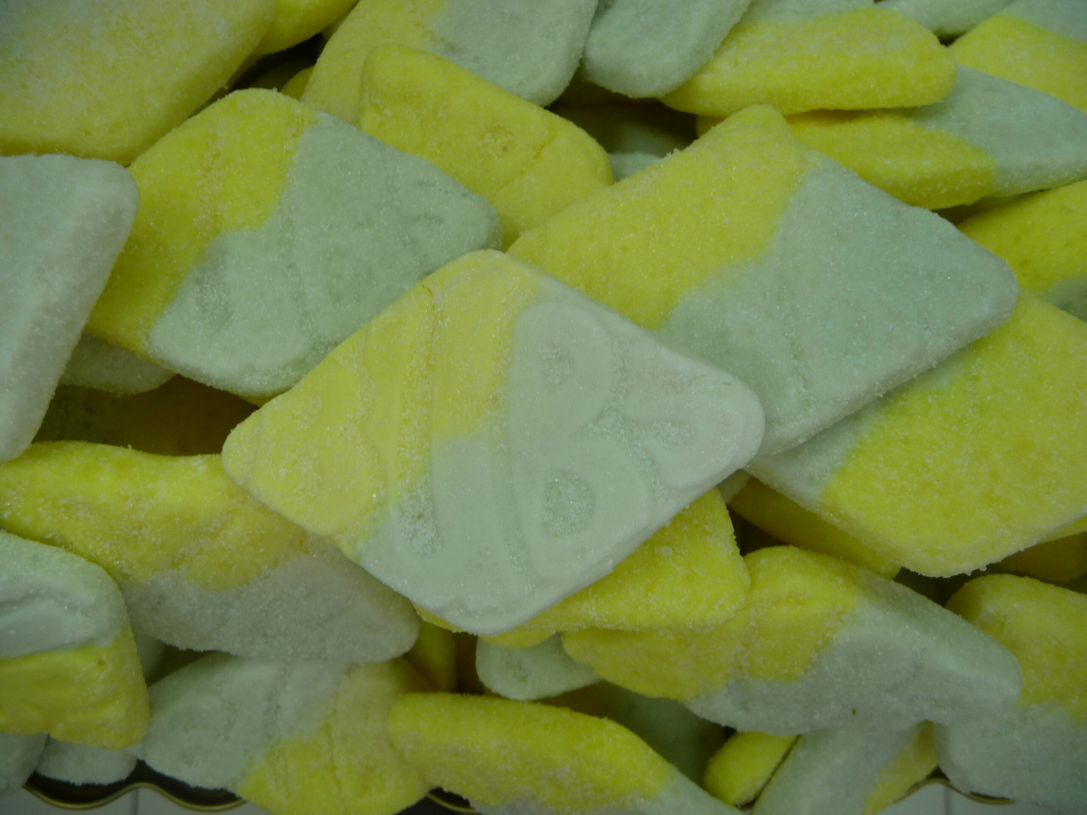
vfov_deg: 49.7
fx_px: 879
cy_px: 408
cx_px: 544
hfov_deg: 63.4
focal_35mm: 28
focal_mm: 4.7
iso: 100
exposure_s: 1/40
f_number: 3.3
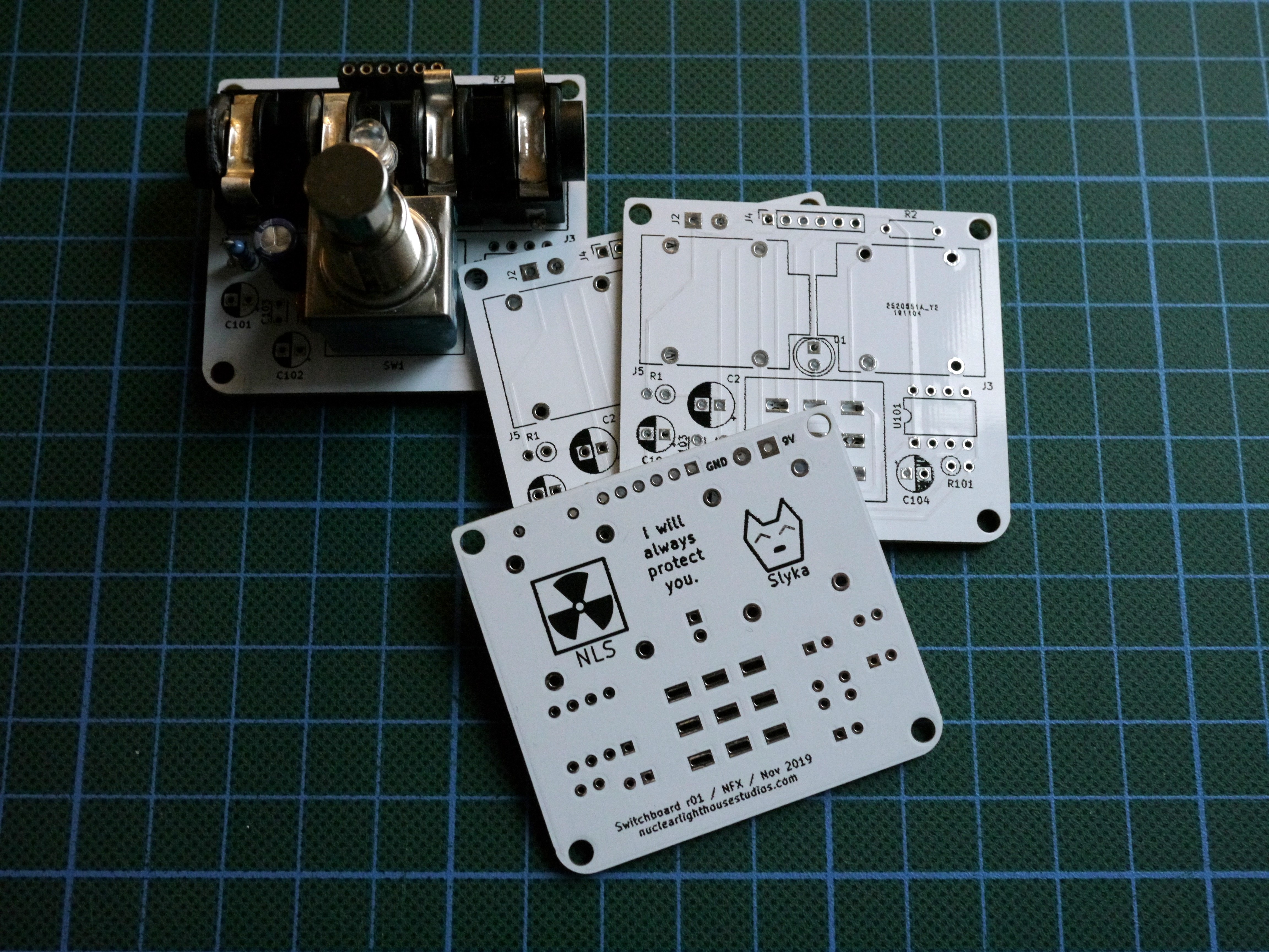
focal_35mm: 40
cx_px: 634
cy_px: 476
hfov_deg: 46.8
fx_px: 1466
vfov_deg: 36.0
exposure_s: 1/60
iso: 1600
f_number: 5.6
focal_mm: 20
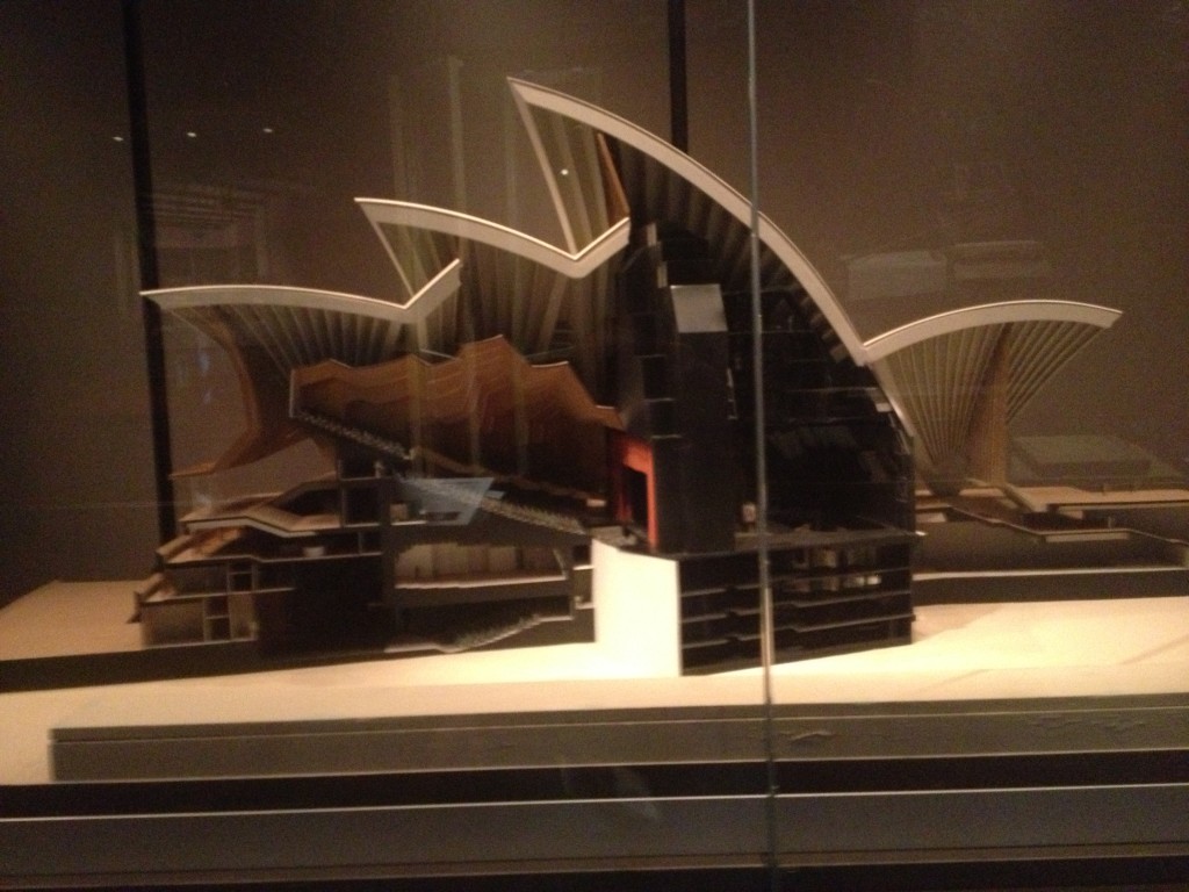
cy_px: 446
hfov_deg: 52.6
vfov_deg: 40.7
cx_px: 594
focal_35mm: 35
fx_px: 1202
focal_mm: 4.28
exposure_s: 1/15
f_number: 2.4
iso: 800
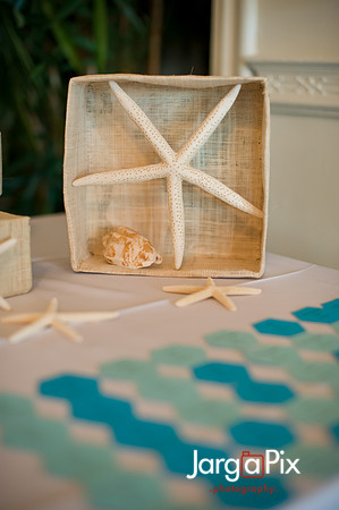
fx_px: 708
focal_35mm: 50
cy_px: 255
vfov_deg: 39.6
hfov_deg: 26.9
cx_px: 170
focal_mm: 50
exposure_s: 1/125
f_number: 2
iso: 1600
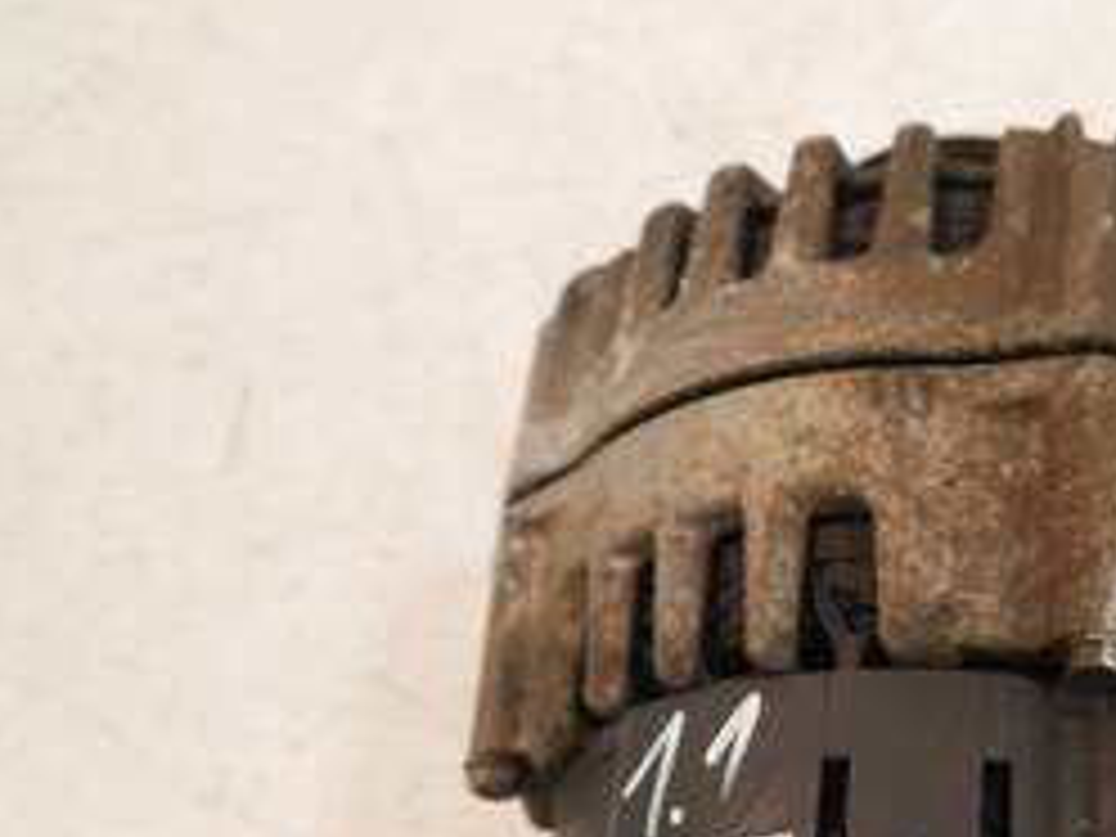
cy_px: 621
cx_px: 999
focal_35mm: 62
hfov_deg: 29.9
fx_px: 1999
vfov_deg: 23.4
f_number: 3.8
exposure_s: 1/125
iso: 1250
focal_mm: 16
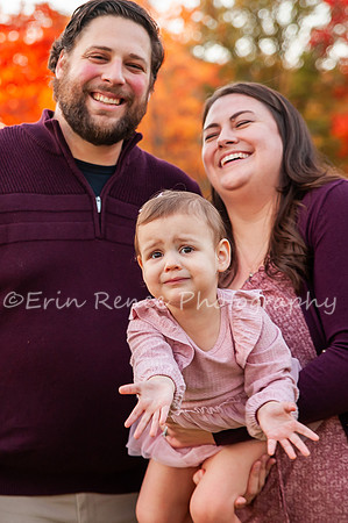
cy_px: 262
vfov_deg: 22.6
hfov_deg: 15.0
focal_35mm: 90
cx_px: 45
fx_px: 1310
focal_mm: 60
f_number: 3.5
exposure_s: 1/200
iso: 800
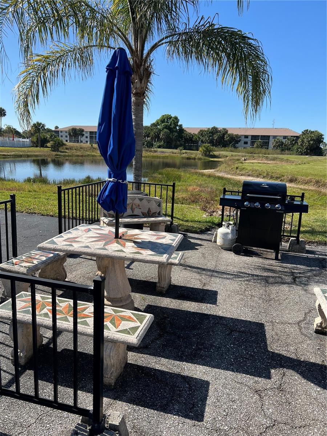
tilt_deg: -13.0
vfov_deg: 67.3
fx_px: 327
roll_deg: -2.7
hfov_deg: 53.1
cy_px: 218
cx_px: 164
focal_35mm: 26
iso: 50
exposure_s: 1/3356
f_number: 1.5
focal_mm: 5.7
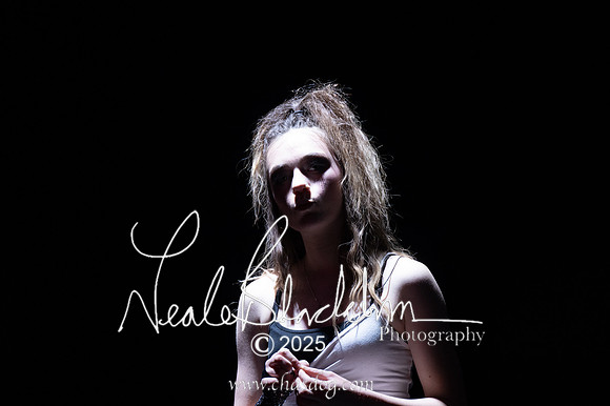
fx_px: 5080
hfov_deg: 6.9
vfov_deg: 4.6
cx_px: 305
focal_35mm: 300
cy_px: 203
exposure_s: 1/640
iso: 2000
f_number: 2.8
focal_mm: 200
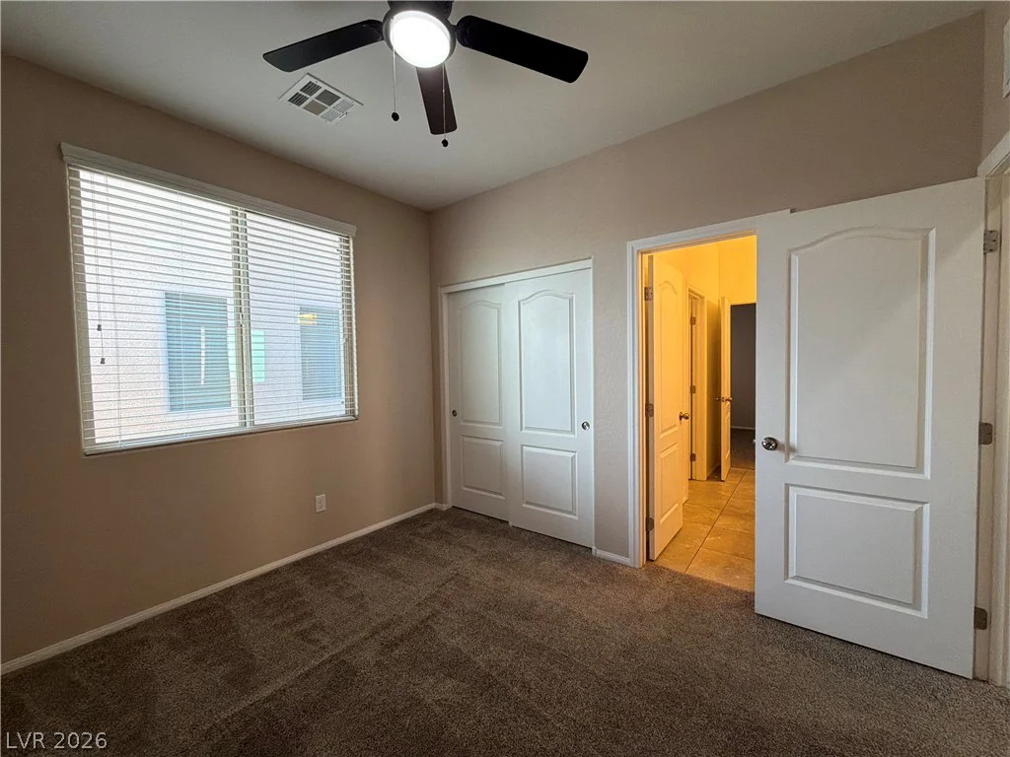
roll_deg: +1.4
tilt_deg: -2.9
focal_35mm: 14
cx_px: 505
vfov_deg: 85.7
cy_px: 378
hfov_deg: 102.1
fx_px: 408
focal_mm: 2.22
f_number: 2.2
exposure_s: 1/120
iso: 200
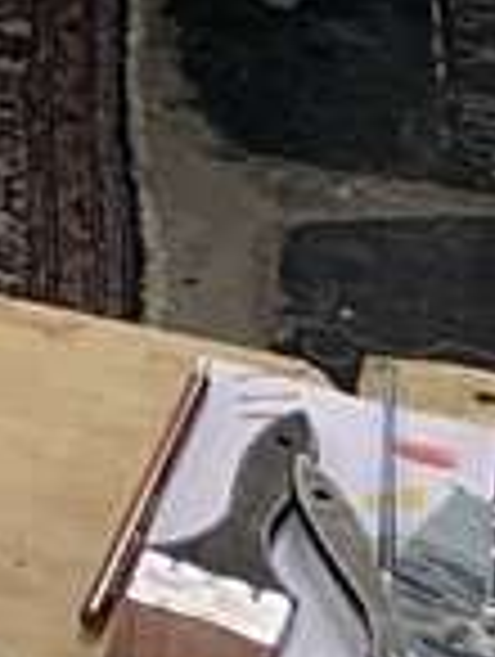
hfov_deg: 6.9
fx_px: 3460
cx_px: -1228
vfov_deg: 8.9
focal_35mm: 182
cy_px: -1305
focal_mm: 4.25
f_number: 1.8
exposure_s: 1/69
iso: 100
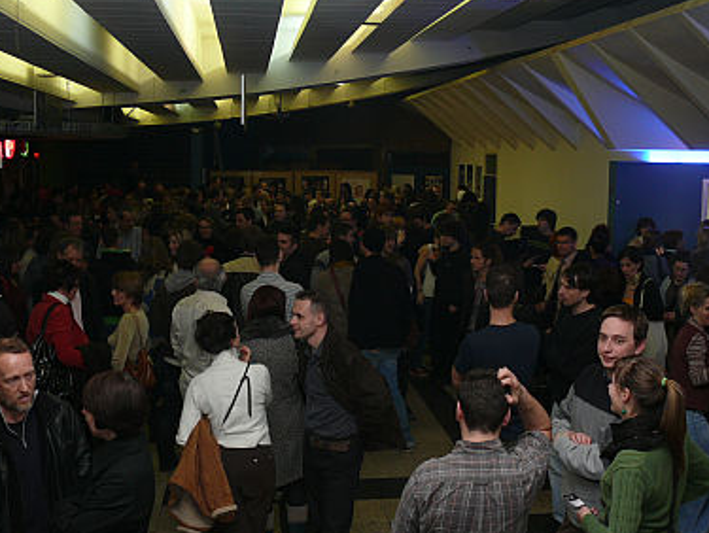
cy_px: 246
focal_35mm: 42
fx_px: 861
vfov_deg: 34.4
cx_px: 367
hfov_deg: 44.7
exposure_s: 1/30
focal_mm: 7.4
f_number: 2.8
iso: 100
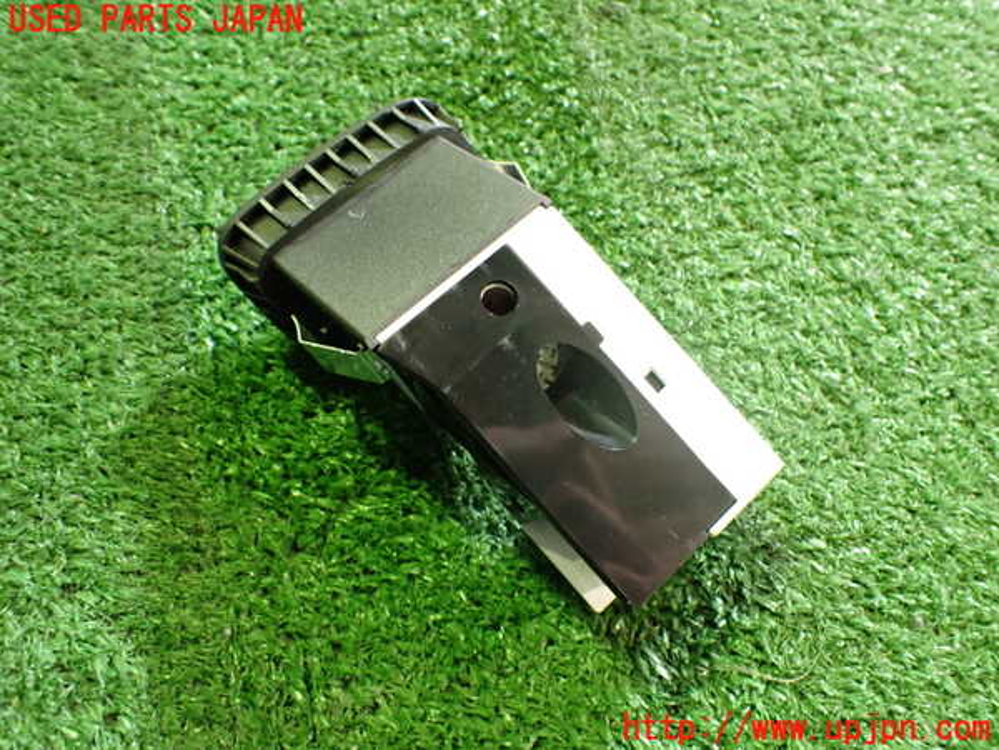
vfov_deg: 46.8
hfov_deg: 60.0
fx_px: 866
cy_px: 375
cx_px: 500
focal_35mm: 30
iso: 800
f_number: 2.3
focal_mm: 5.4
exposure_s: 1/40
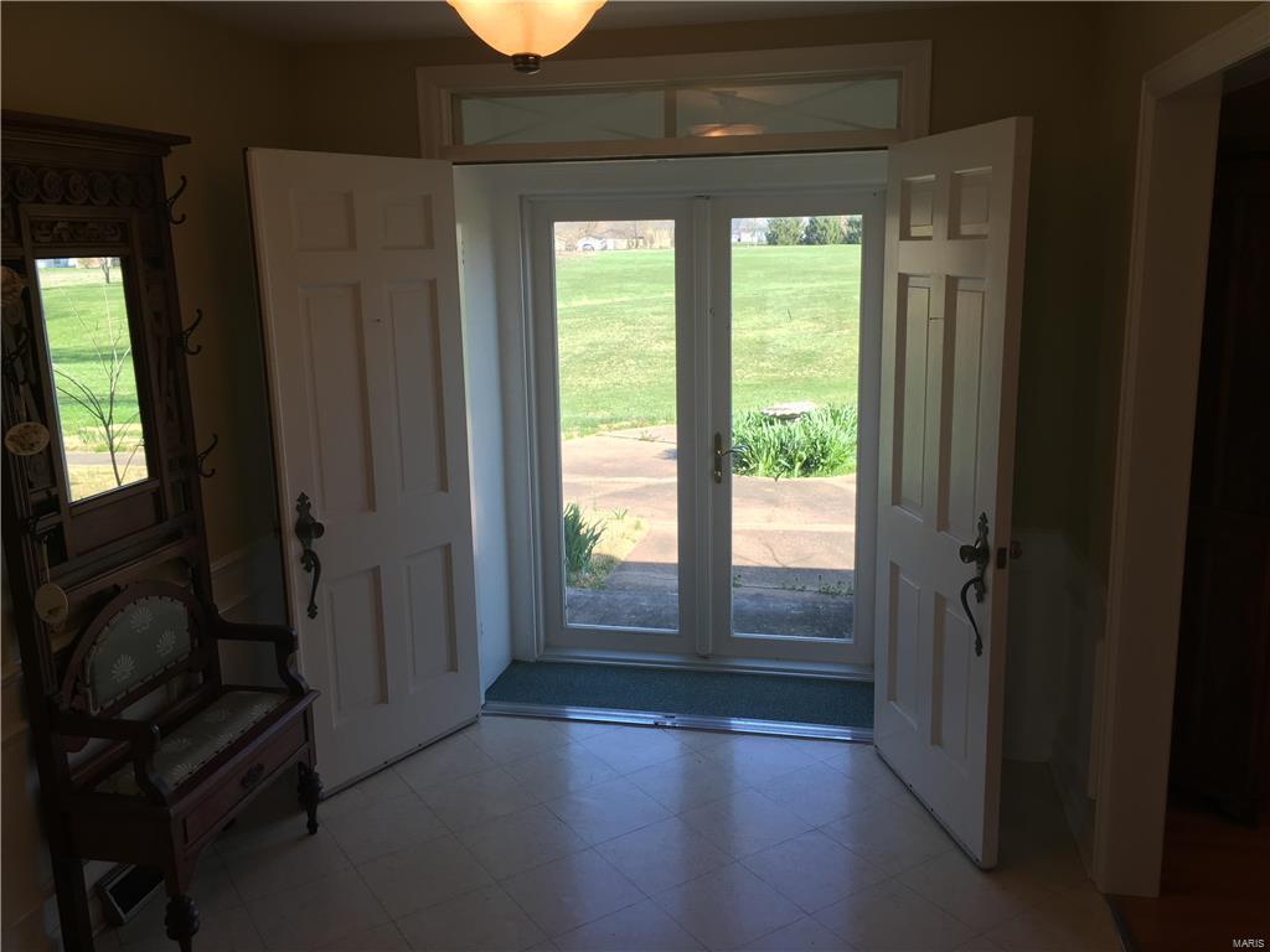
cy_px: 476
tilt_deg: -10.9
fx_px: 1064
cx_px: 635
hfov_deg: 61.7
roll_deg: +1.0
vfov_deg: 48.2
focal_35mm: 29
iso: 25
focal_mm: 4.15
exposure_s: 1/122
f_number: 2.2
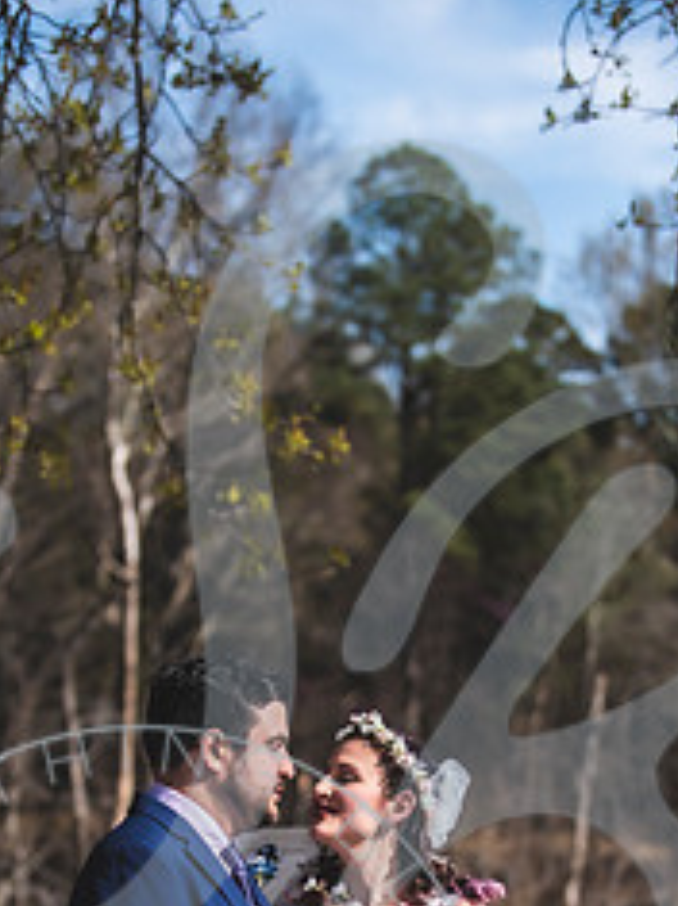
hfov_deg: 10.7
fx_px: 3607
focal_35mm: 138
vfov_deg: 14.2
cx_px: 316
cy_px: 790
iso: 100
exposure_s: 1/2500
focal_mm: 75
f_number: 2.8
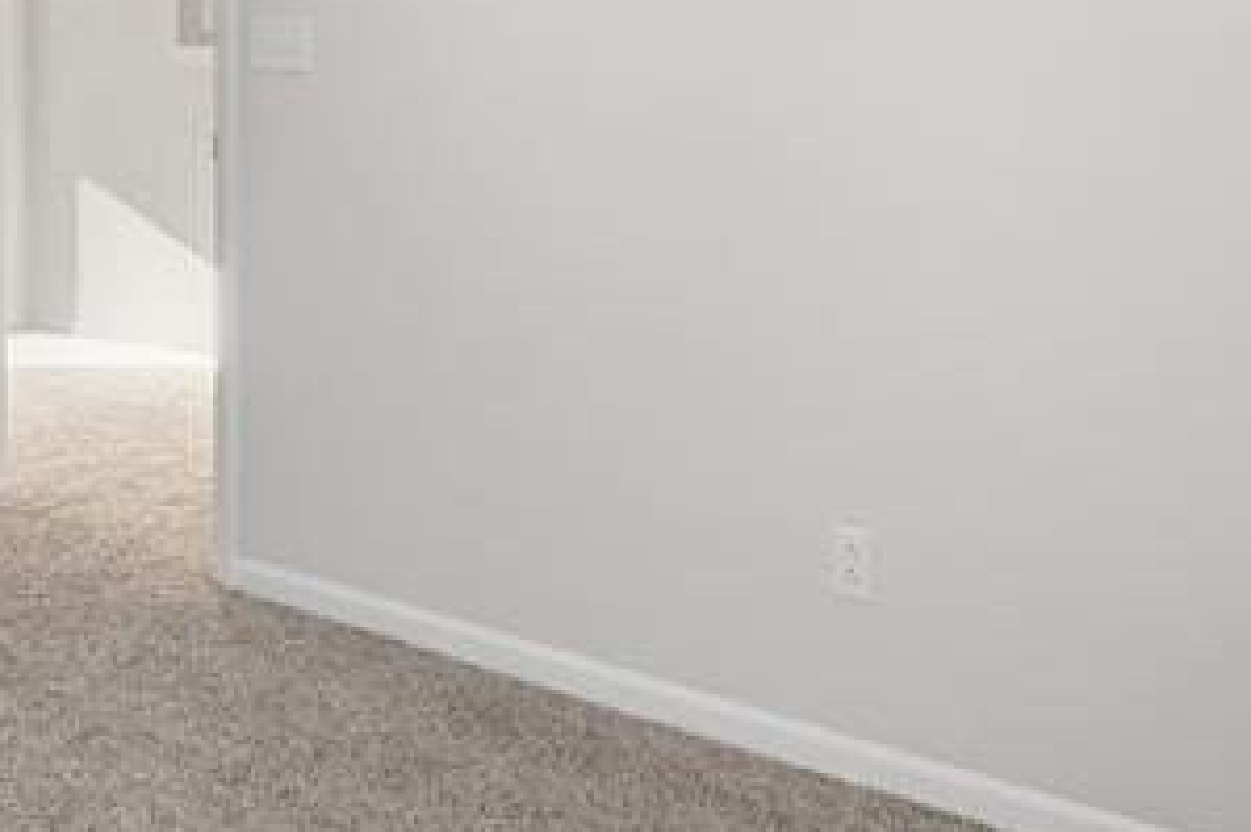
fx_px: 1667
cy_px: -8
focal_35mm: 48
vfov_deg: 26.5
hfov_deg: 39.5
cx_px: 251
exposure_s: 1/20
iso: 50
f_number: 9
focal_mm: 14
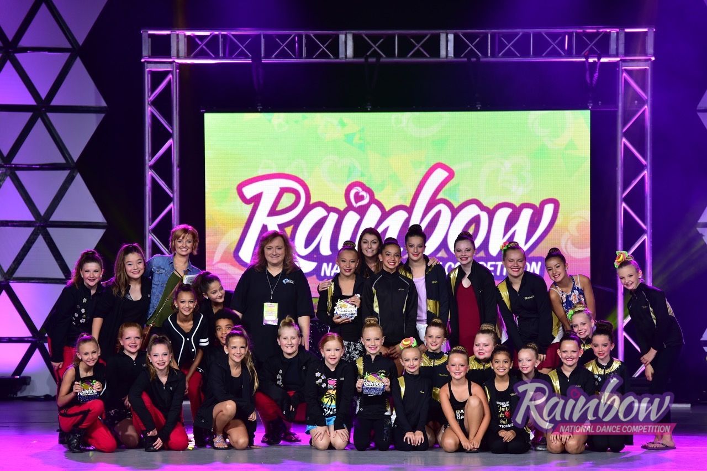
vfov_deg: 8.1
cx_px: 354
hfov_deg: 12.1
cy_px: 236
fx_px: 3337
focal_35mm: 170
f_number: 3.2
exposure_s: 1/200
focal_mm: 170
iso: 1250
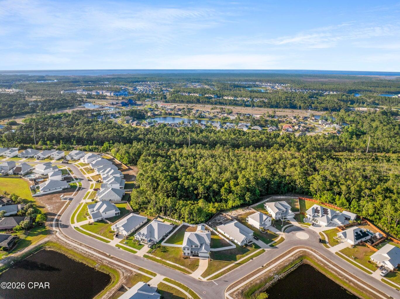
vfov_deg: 56.8
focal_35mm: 24
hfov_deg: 71.6
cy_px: 150
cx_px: 200
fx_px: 277
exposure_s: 1/60
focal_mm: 12.29
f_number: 2.8
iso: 180
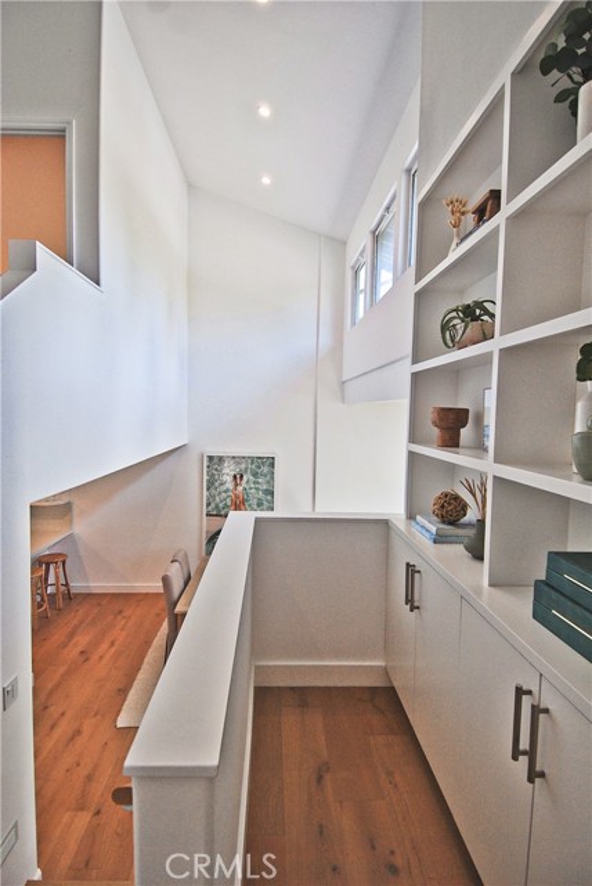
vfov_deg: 89.9
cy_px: 443
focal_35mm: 18
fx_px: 443
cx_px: 296
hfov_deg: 67.5
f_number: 4
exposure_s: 1/125
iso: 360
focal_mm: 12
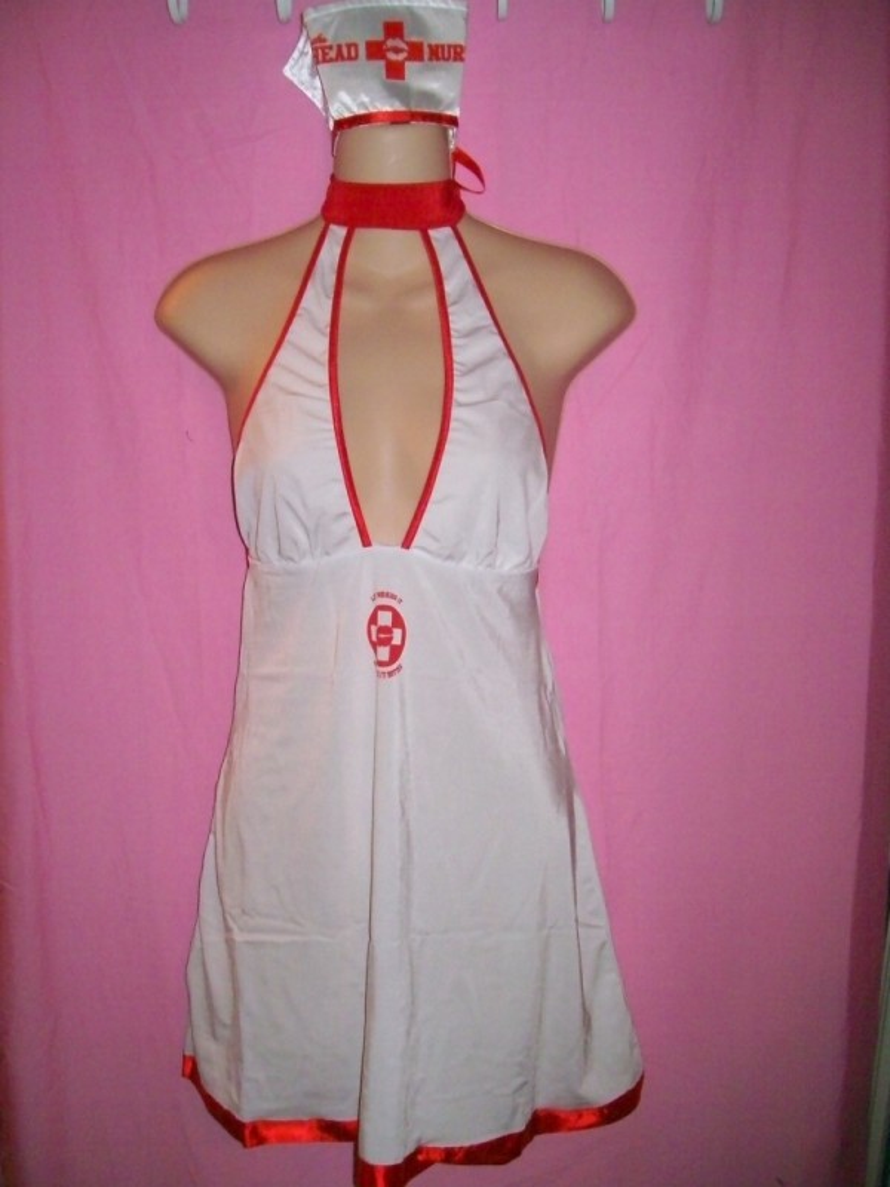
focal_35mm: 36
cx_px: 445
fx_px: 1234
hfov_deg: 39.7
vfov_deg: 51.4
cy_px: 594
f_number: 2.7
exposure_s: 1/64
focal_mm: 6
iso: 160
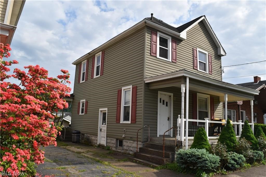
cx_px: 133
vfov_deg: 47.9
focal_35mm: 27
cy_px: 88
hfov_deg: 67.4
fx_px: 199
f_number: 10
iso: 200
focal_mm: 18
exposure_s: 1/400
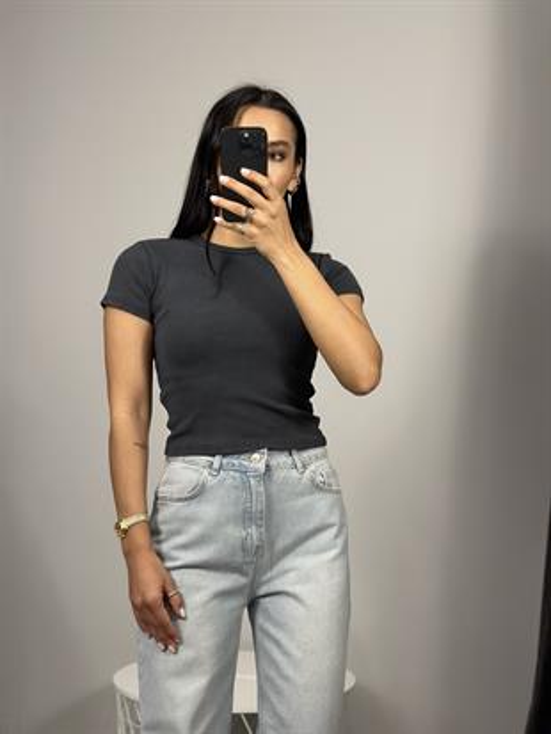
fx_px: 1018
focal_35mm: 48
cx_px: 276
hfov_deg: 30.3
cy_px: 367
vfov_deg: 39.6
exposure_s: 1/100
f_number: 1.78
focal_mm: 6.86
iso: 100
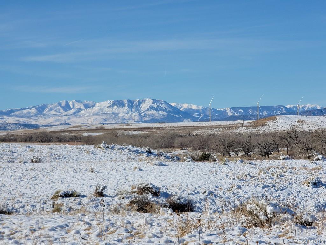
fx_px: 1158
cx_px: 163
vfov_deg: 12.0
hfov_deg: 16.0
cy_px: 122
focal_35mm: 123
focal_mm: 14.2
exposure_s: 1/1215
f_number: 3
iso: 25
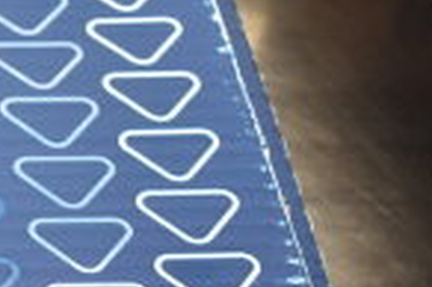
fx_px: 2027
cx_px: -447
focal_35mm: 169
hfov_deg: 11.0
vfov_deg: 8.1
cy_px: 188
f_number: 4
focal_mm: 27
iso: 720
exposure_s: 1/40
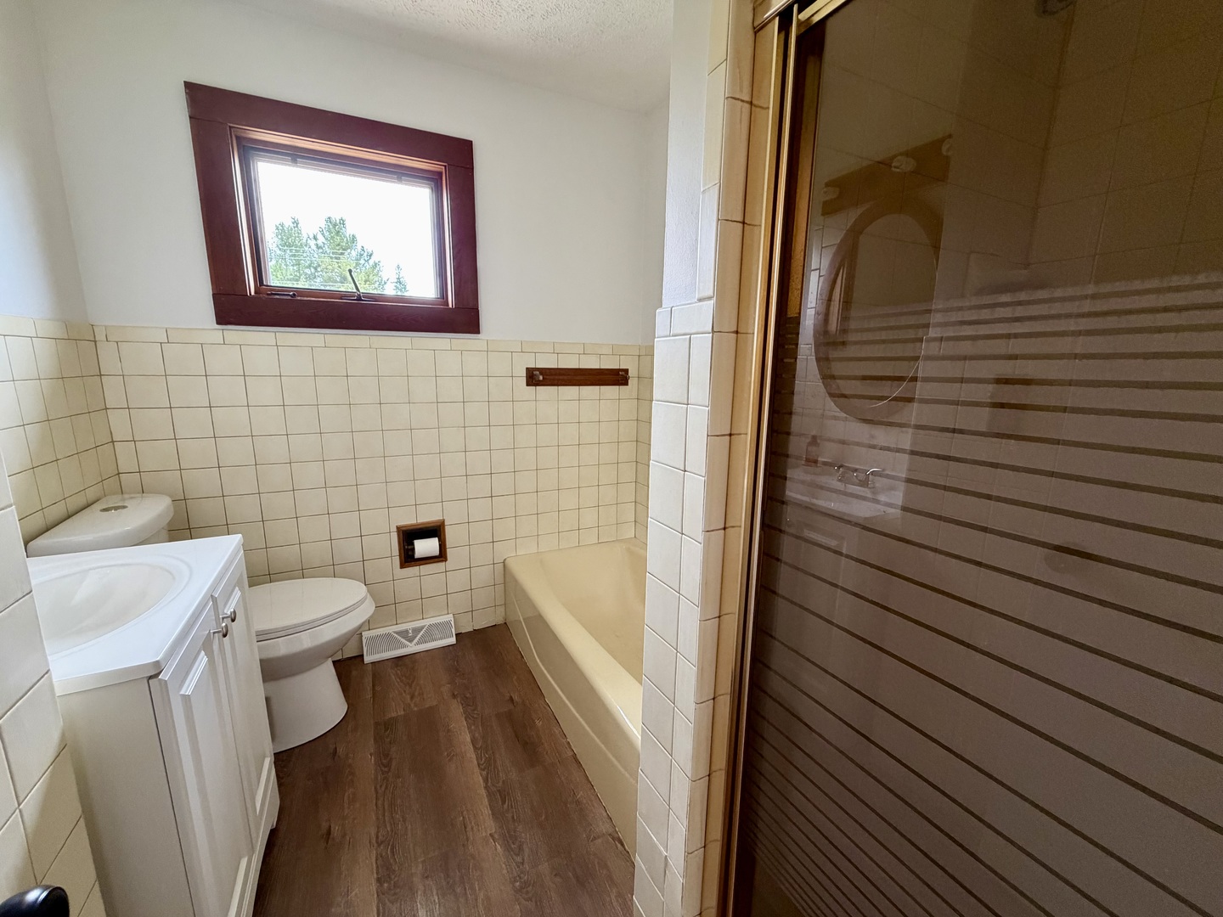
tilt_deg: -11.2
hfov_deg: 102.1
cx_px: 612
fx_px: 495
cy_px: 458
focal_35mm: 14
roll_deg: -0.4
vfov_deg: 85.7
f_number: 2.2
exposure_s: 1/79
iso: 320
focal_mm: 2.22
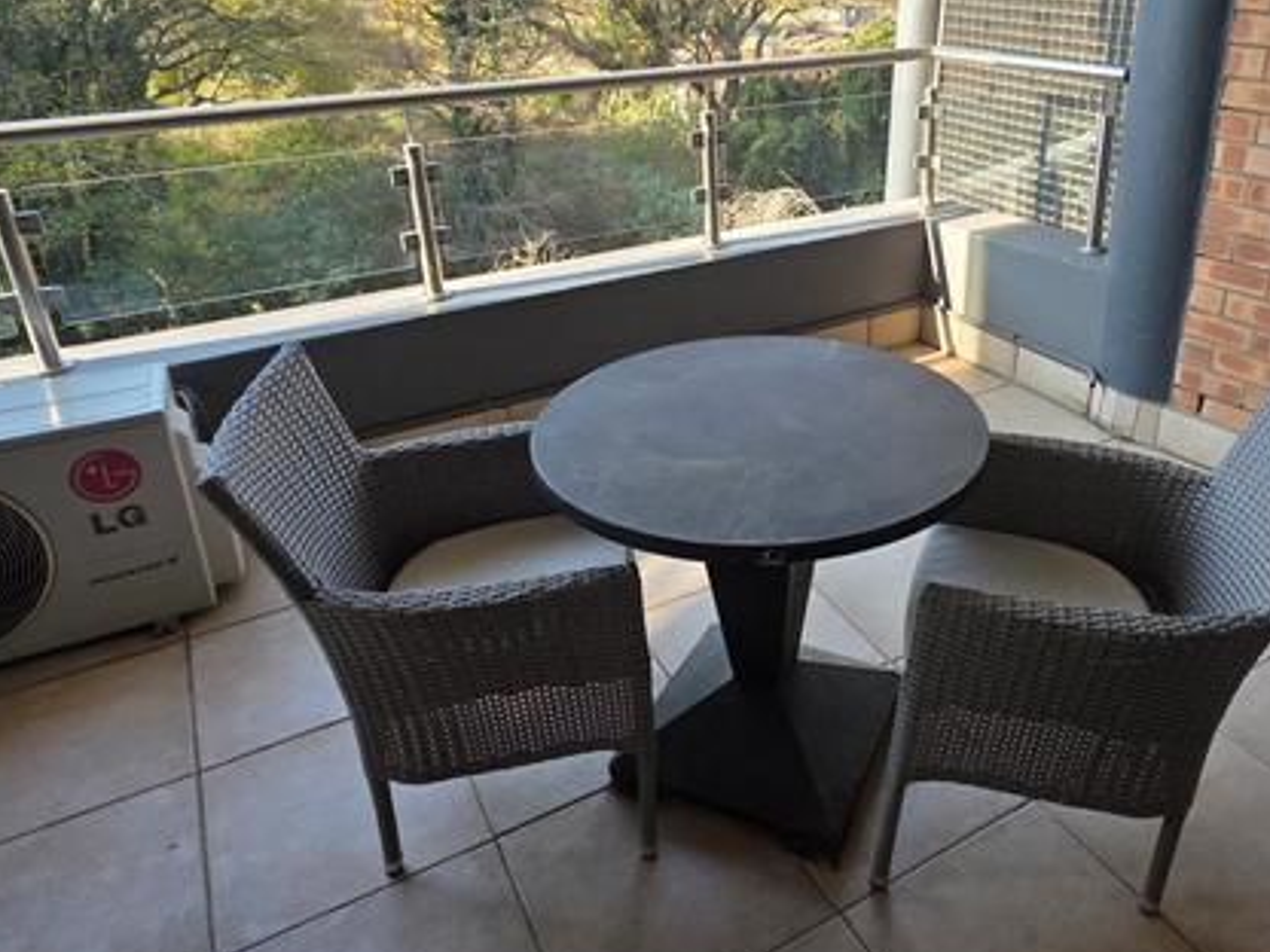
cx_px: 794
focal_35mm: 25
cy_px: 351
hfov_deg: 68.3
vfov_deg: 54.2
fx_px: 917
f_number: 1.9
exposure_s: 1/266
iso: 40
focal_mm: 2.2
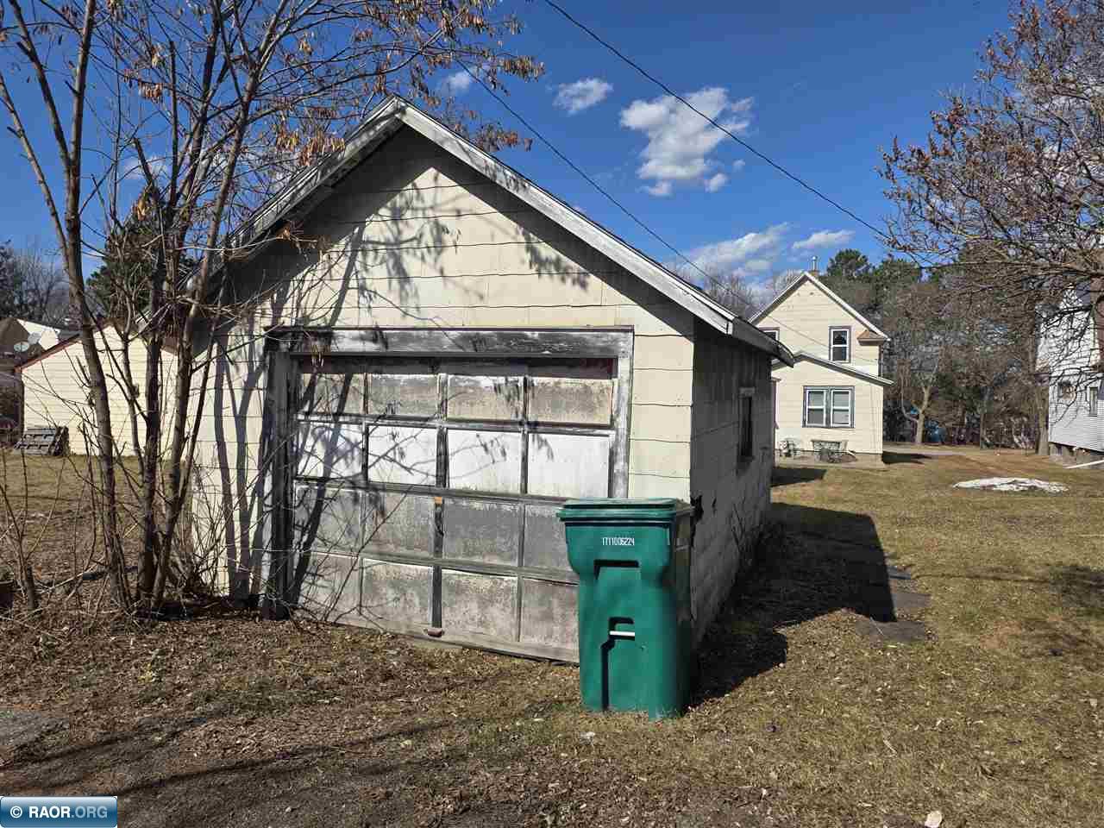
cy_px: 414
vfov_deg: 58.9
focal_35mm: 23
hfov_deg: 73.9
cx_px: 552
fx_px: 734
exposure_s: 1/7944
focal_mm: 6.25
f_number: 1.7
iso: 80
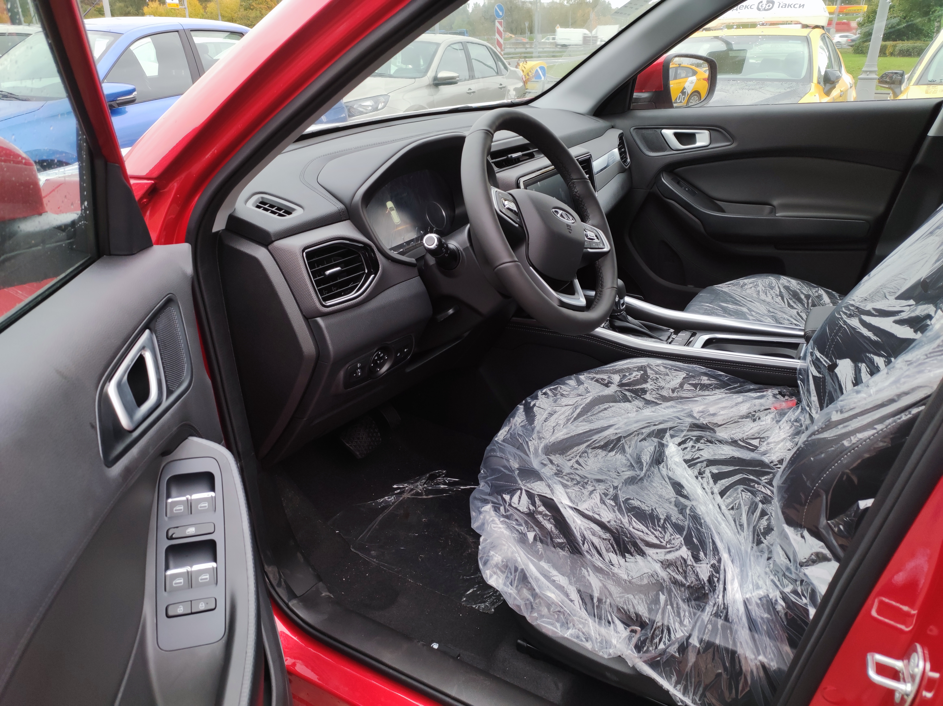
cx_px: 472
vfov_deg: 74.6
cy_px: 353
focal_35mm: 17
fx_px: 463
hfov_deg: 91.1
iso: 250
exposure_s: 1/60
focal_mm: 4.74
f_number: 1.79
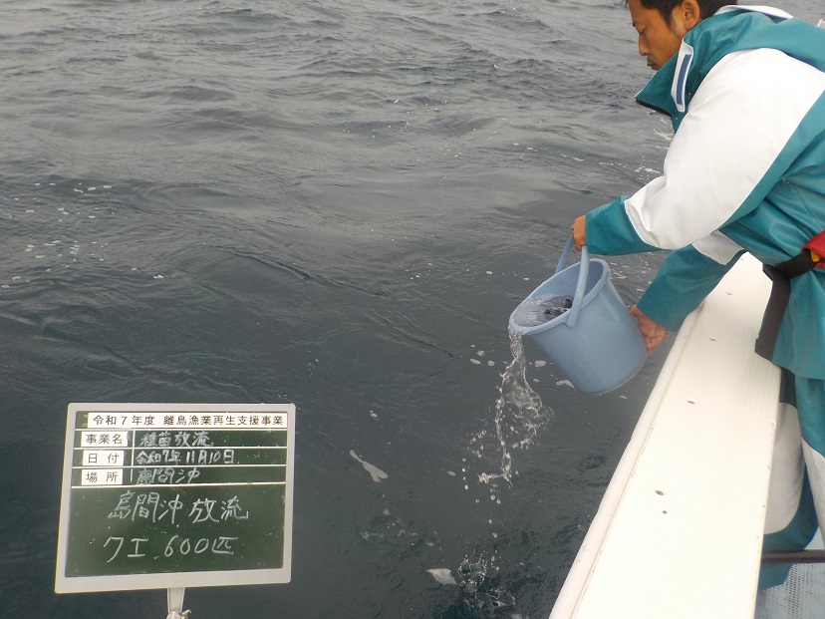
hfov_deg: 60.0
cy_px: 310
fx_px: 715
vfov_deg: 46.8
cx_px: 412
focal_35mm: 30
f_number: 3.3
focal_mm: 4.1
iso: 125
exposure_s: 1/500
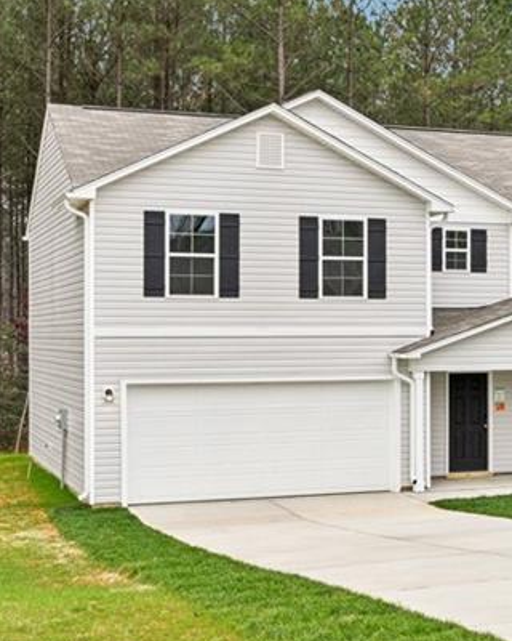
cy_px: 310
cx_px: 550
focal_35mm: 72
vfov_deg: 26.4
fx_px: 1364
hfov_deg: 20.4
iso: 64
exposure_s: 1/40
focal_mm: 20
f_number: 8
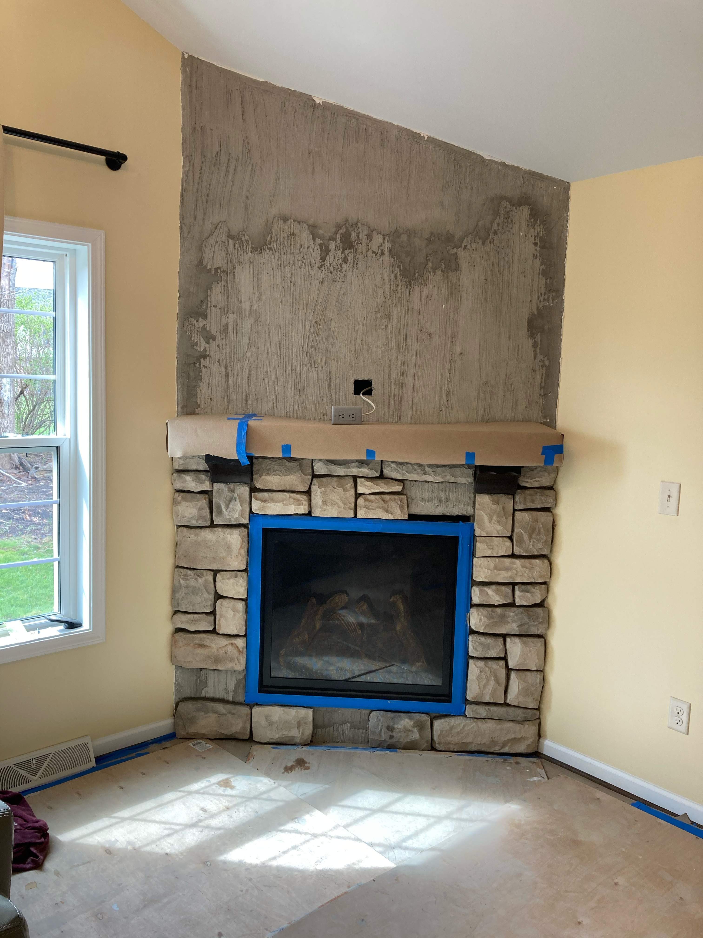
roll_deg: -2.7
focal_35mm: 28
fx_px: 758
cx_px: 352
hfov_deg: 49.7
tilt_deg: -4.6
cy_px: 469
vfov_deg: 63.4
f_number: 1.8
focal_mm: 3.99
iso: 50
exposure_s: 1/120
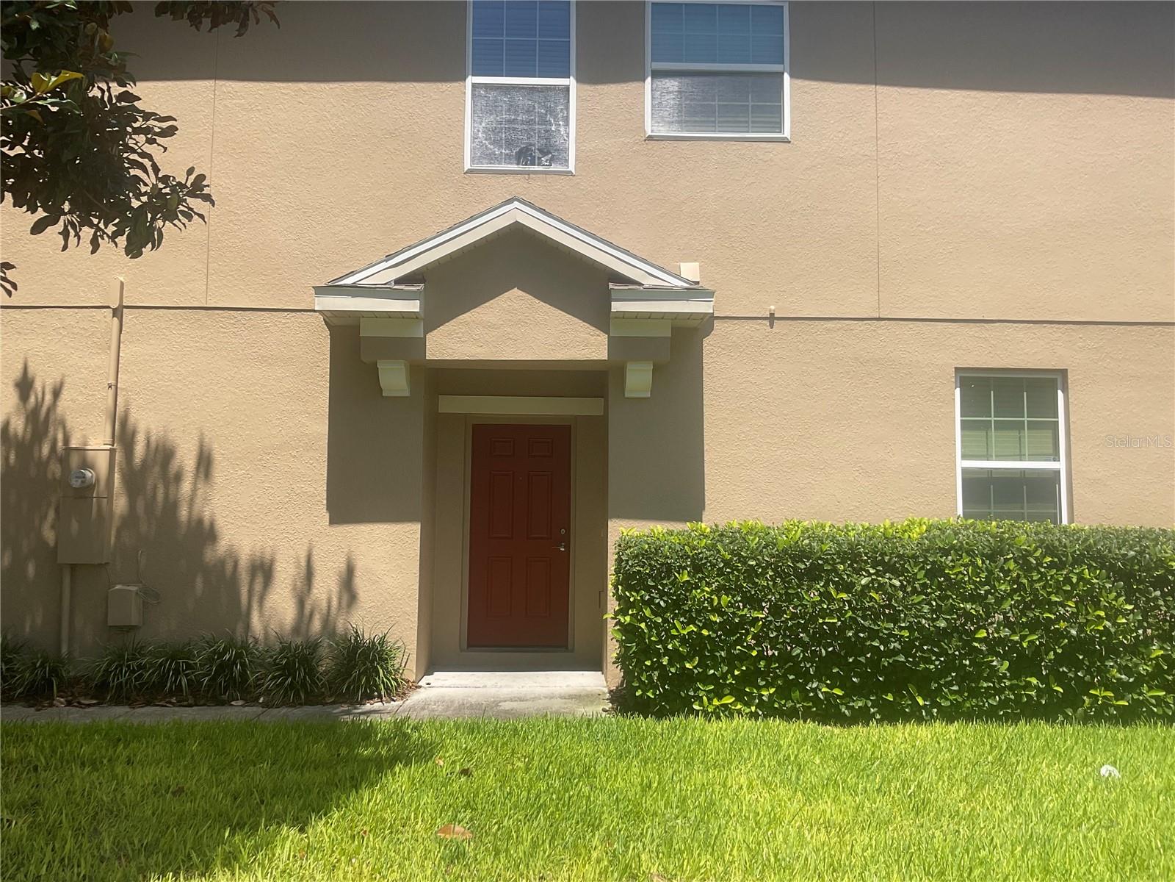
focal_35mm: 29
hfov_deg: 61.7
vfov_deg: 48.2
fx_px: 984
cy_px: 441
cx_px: 588
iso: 16
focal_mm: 3
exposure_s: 1/1626
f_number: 1.8
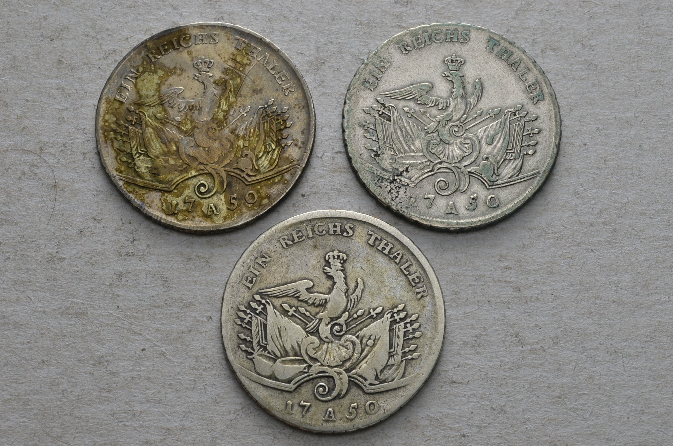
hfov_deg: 33.5
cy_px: 223
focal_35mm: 60
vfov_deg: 22.5
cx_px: 336
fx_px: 1119
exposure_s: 1/200
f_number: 14
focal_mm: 40
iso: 400
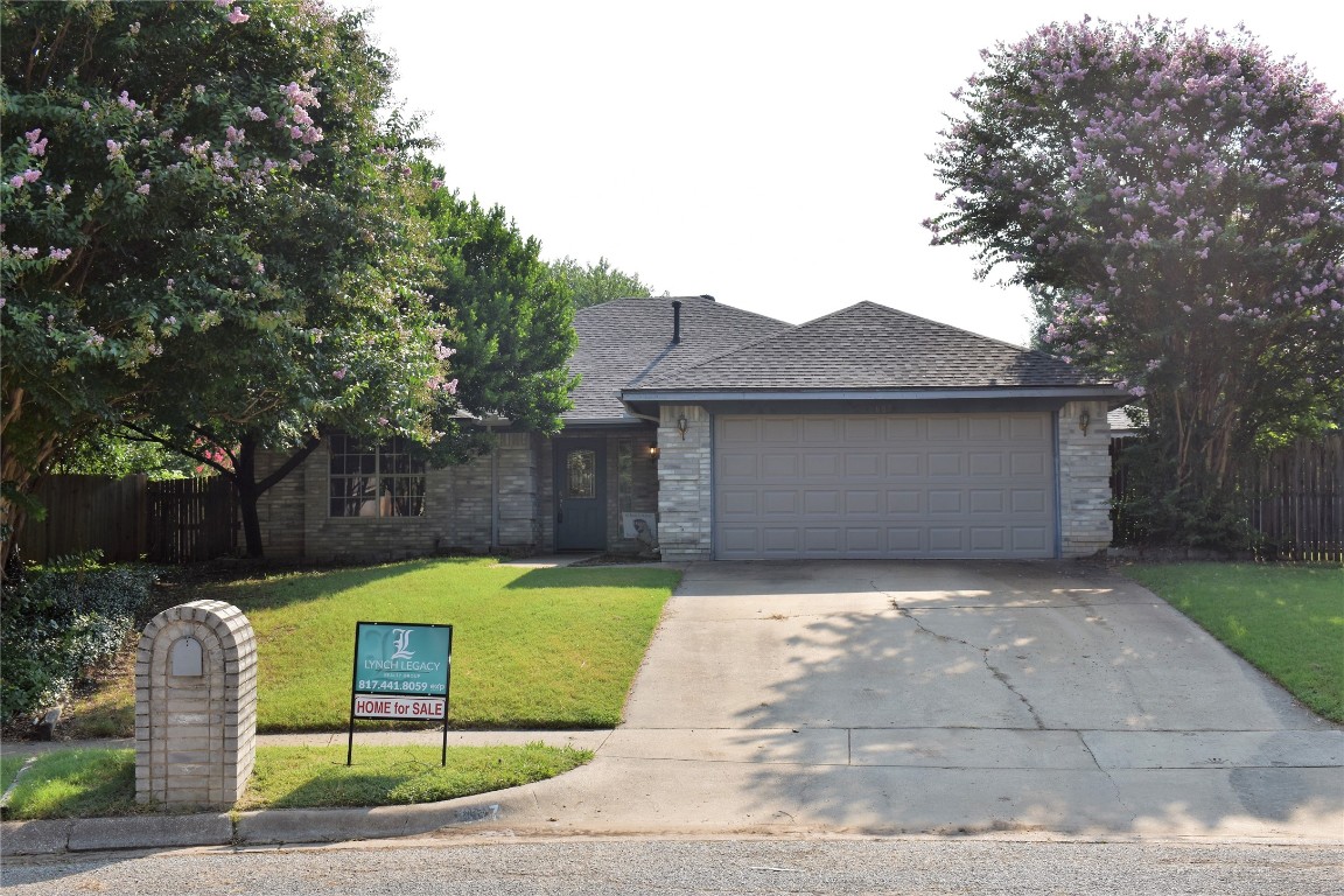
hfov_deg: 51.3
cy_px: 448
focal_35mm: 38
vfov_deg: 35.5
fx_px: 1400
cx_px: 672
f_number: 9
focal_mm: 25
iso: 100
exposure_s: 1/200
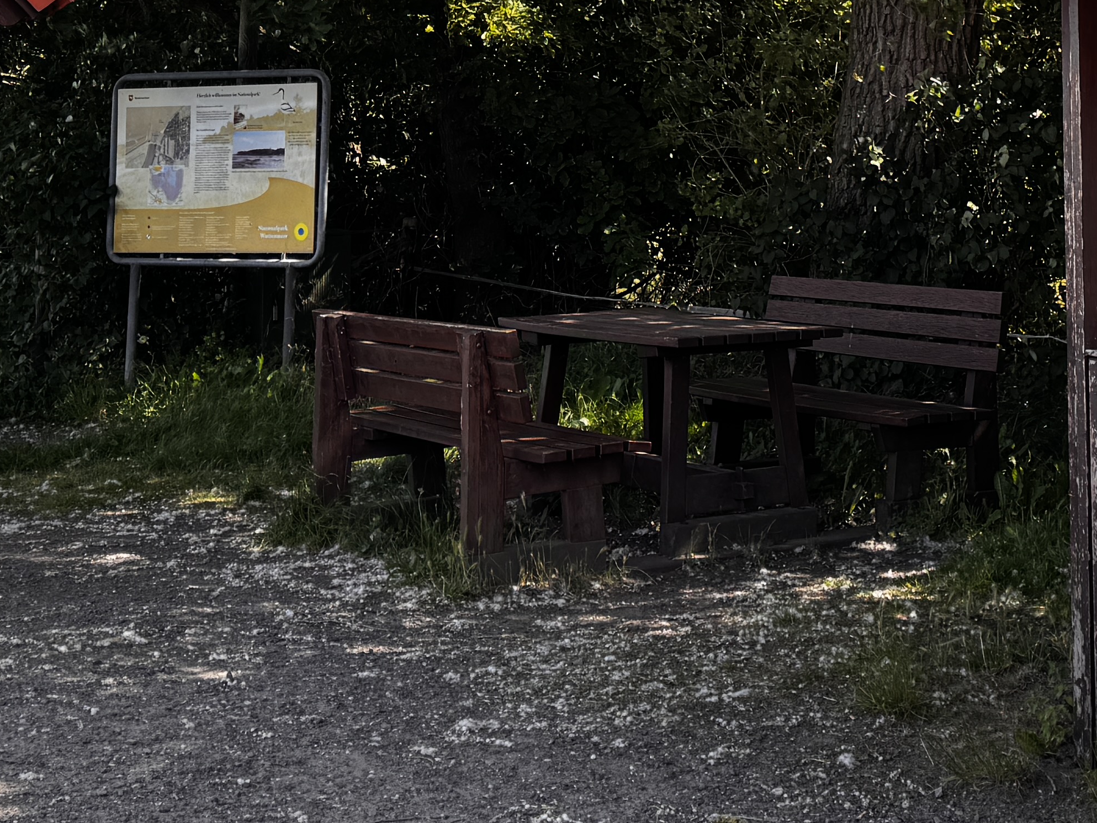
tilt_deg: +6.7
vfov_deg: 20.3
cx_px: 828
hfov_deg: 27.8
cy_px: -95
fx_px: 2187
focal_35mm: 69
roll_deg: +0.8
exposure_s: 1/567
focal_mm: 6.76
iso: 80
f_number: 1.78
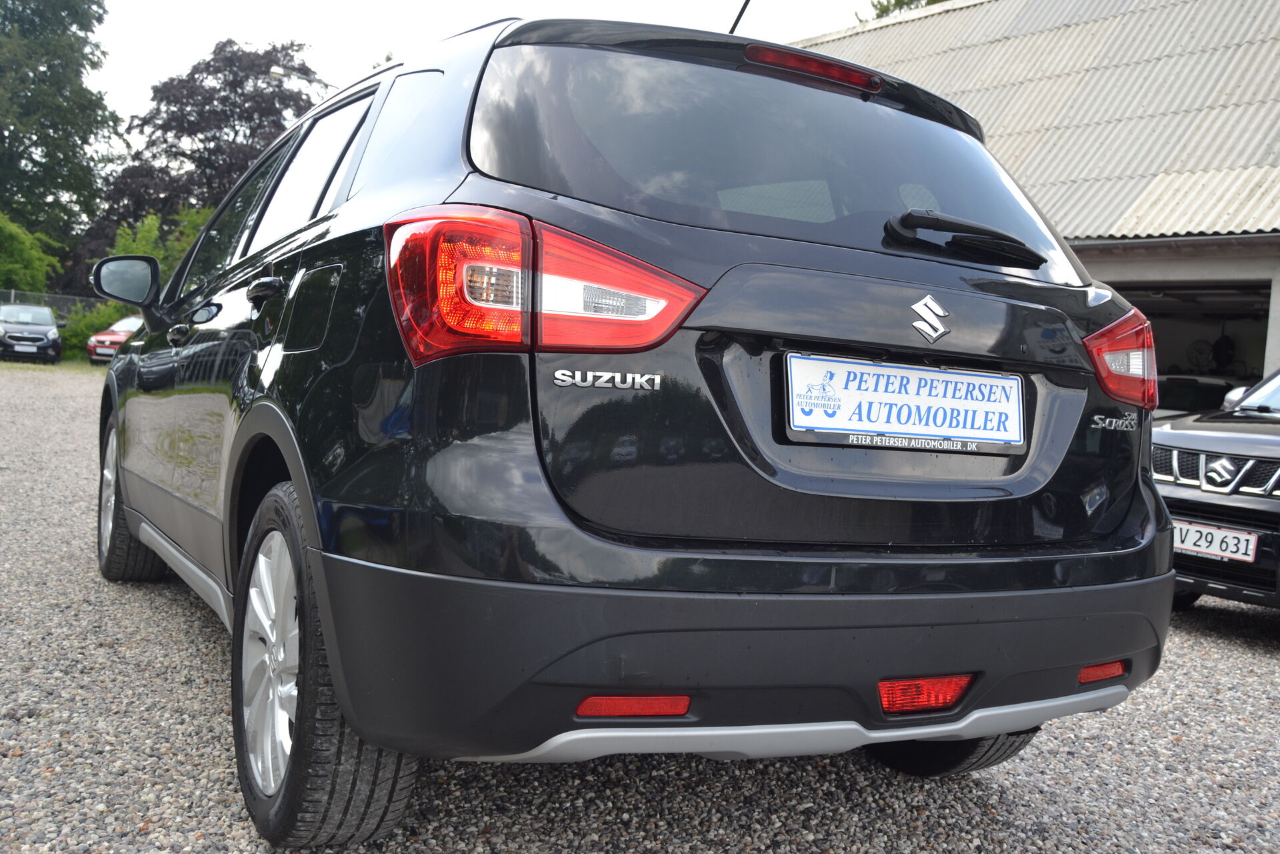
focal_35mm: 33
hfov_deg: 57.2
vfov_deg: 40.0
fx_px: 1173
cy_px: 427
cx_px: 640
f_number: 5.6
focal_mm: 22
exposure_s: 1/125
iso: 110
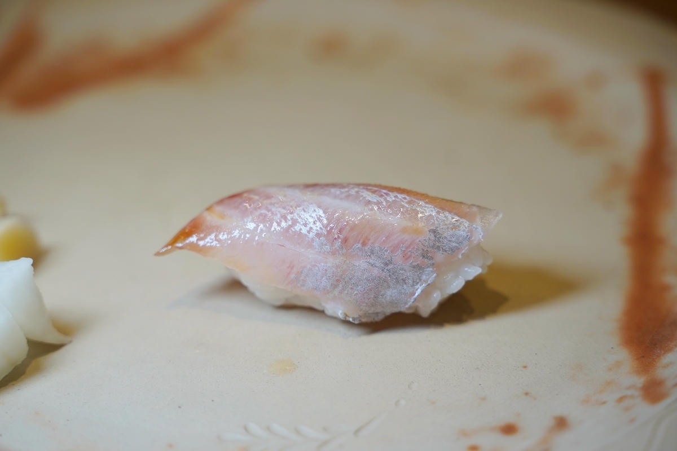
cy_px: 226
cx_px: 338
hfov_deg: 27.0
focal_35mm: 75
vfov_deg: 18.2
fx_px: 1410
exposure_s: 1/80
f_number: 4
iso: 160
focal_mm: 75
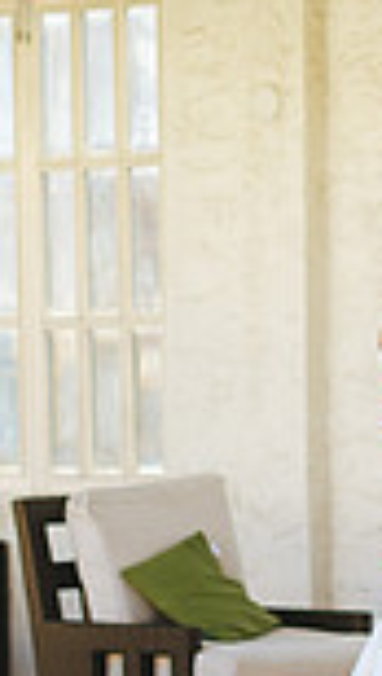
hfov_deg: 4.7
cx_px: 472
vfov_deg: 8.3
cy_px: 312
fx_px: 4667
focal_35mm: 260
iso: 80
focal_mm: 85
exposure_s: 1/640
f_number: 2.8
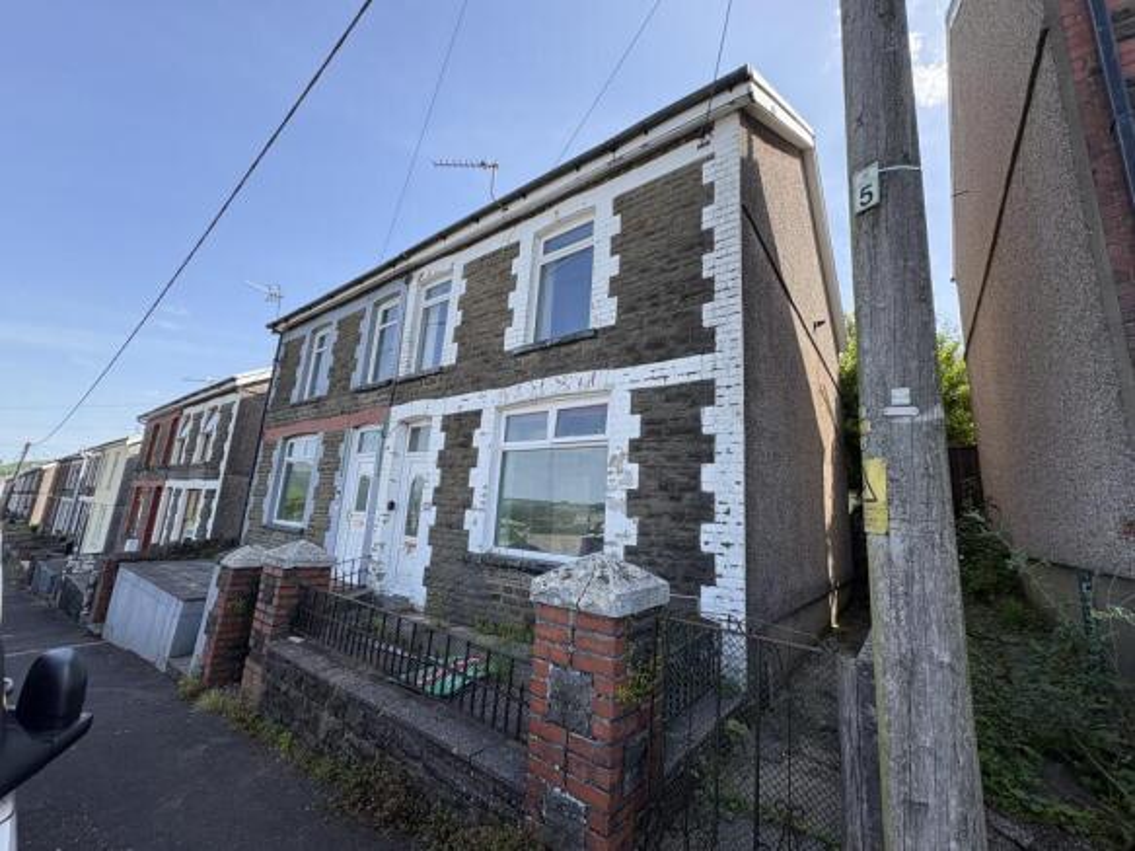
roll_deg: -3.1
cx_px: 568
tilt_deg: +11.8
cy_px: 426
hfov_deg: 102.1
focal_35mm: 14
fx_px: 459
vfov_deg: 85.7
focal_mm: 2.22
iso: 40
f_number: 2.2
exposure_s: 1/578
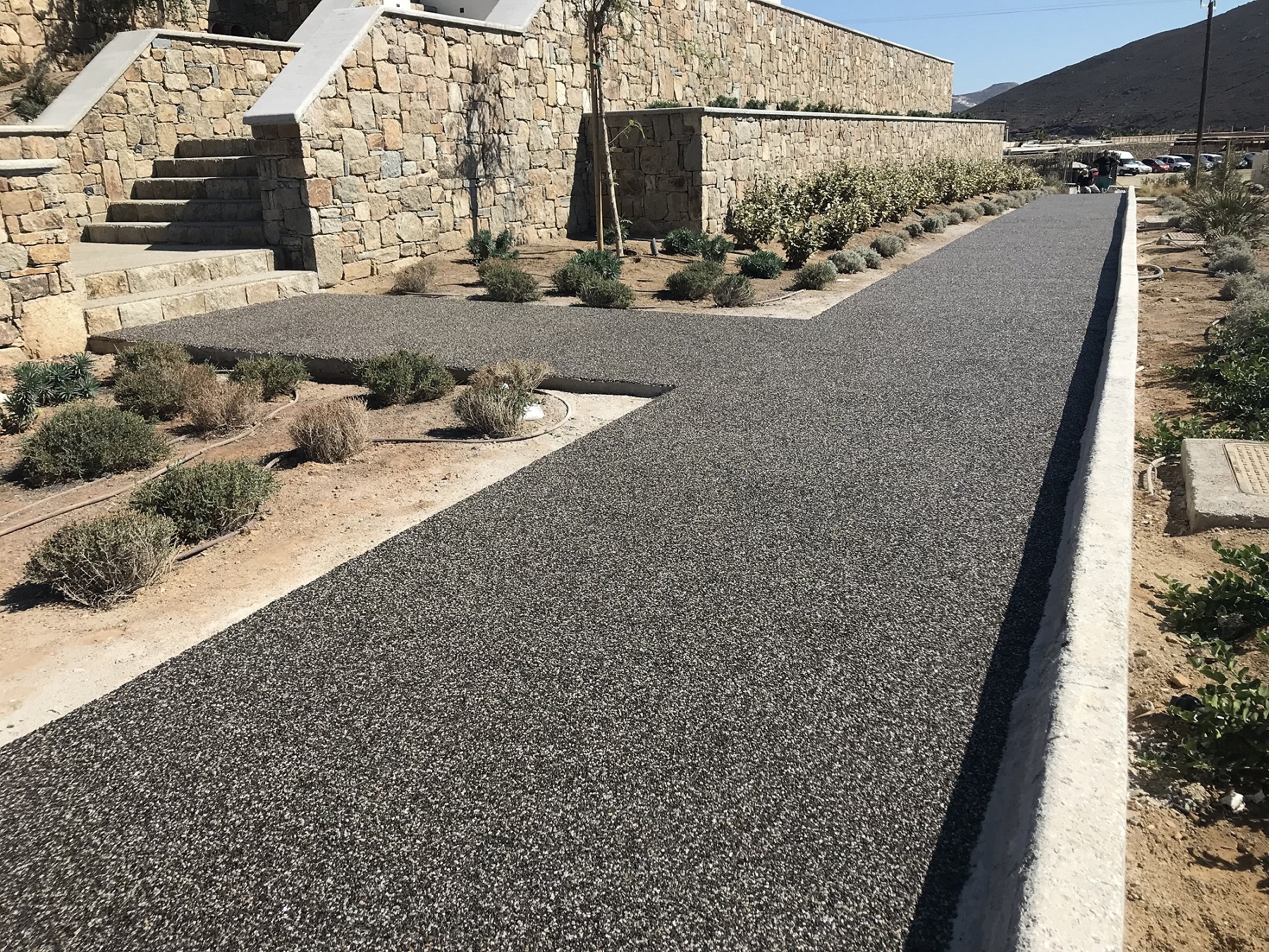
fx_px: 1026
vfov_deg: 49.7
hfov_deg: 63.4
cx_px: 634
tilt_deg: -16.7
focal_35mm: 28
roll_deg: +2.5
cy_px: 476
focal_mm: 3.99
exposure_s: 1/2994
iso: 20
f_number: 1.8
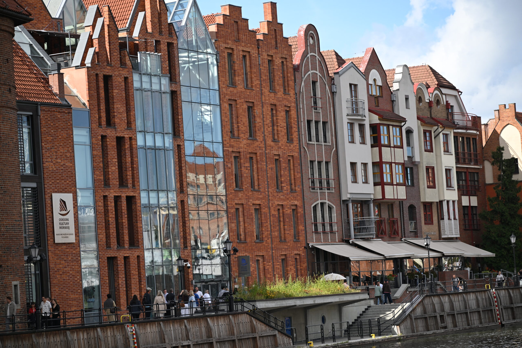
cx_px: 261
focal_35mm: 120
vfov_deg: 11.4
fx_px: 1740
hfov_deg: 17.1
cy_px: 174
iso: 400
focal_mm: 120
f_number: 4
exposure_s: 1/2500
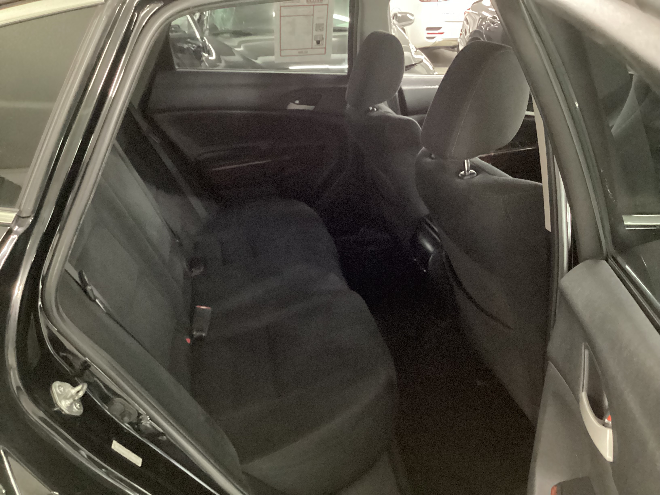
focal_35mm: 31
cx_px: 330
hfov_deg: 58.4
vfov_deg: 45.4
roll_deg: -0.1
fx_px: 591
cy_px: 248
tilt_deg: -26.6
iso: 640
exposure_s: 1/15
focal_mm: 3.3
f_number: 2.4
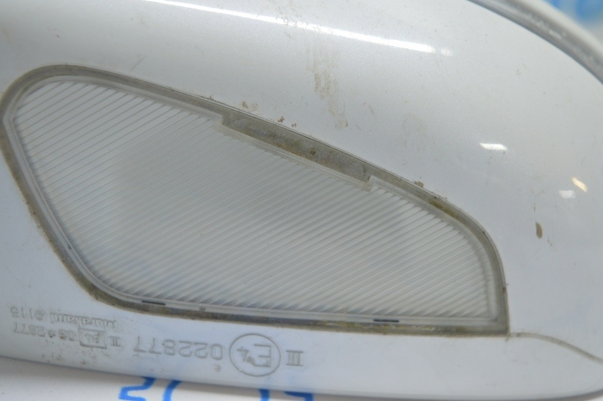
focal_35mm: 55
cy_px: 187
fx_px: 920
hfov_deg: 36.3
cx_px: 286
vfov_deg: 24.6
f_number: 4.5
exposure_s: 1/30
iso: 400
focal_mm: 34
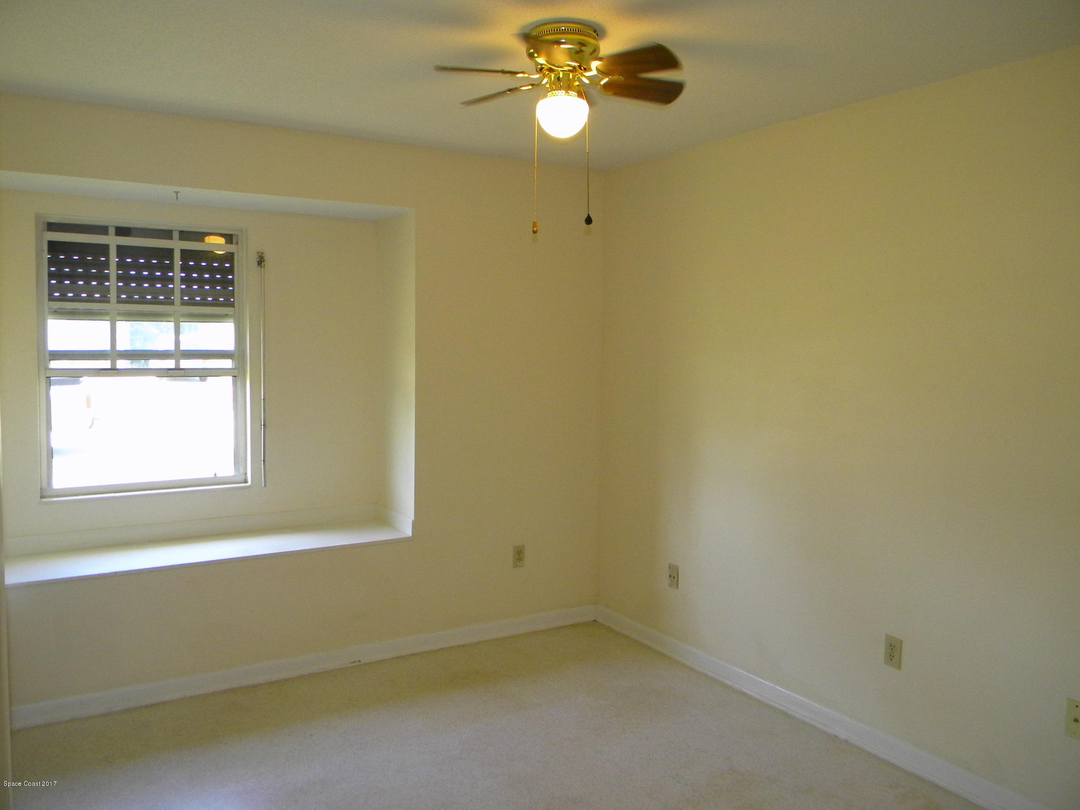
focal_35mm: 28
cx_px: 540
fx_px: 874
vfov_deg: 49.7
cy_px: 405
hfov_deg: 63.4
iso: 229
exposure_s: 1/53.3
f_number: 3.5
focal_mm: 5
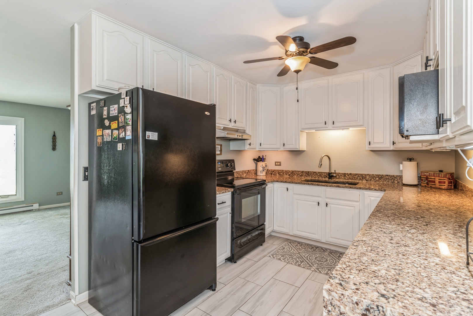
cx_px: 236
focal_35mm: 17
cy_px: 158
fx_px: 223
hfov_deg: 93.3
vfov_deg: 70.5
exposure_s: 1/5
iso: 200
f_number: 8
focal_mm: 17
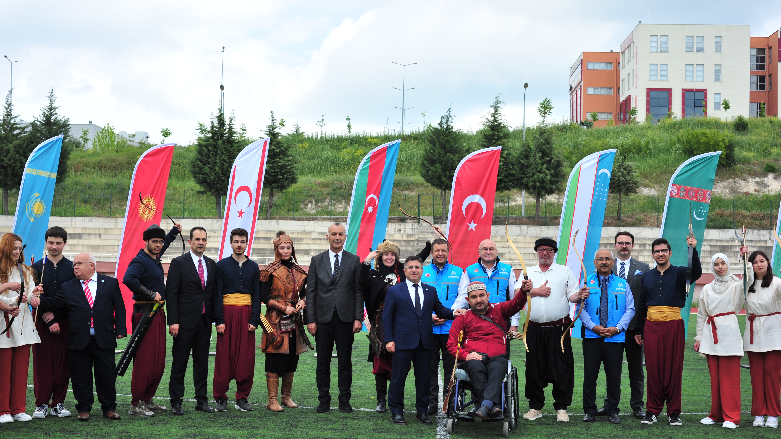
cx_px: 388
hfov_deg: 39.2
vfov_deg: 22.6
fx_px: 1098
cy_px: 229
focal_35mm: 53
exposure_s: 1/800
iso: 320
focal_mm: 50
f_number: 5.6
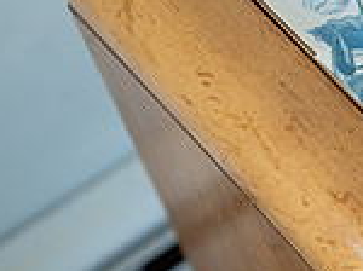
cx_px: 687
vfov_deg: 7.6
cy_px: -21
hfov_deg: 9.6
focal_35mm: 194
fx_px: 2031
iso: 800
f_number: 3.2
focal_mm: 52
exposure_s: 1/100
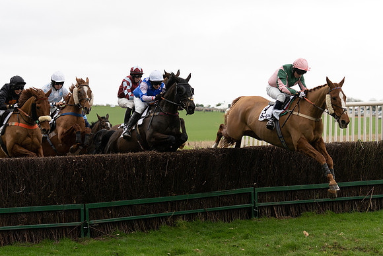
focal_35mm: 105
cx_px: 192
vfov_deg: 13.0
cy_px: 128
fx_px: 1117
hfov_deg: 19.5
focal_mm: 70
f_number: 2.8
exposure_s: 1/2000
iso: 800
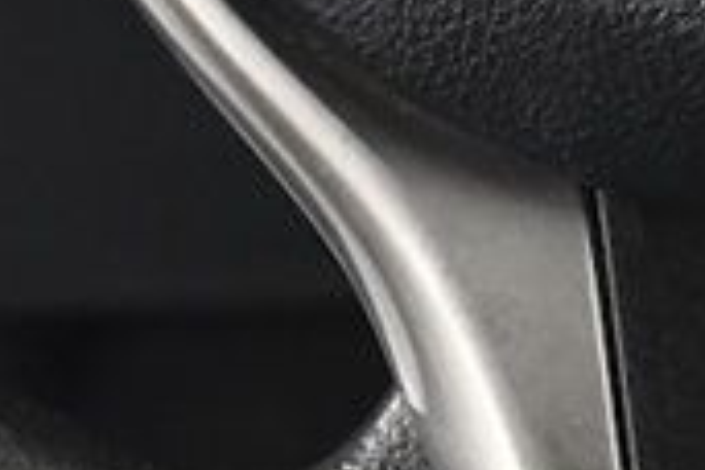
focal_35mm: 269
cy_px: -307
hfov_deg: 7.6
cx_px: 845
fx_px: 5268
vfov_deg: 5.1
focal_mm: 30
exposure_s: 1/250
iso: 2500
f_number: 4
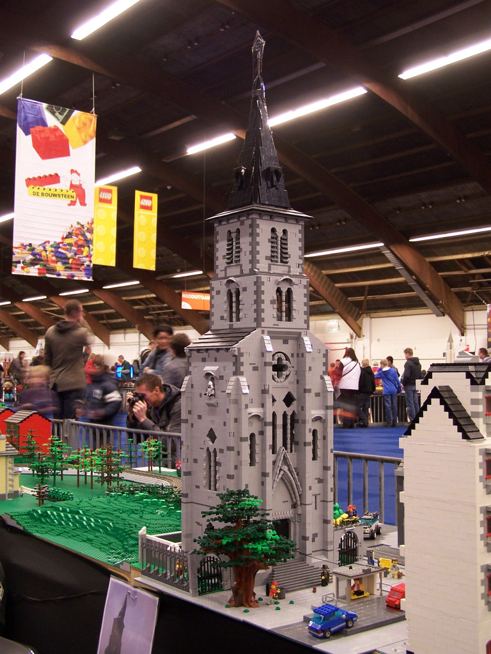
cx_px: 246
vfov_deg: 46.8
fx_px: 756
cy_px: 327
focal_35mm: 40
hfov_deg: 36.0
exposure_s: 1/2
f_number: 2.8
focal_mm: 6.7
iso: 80
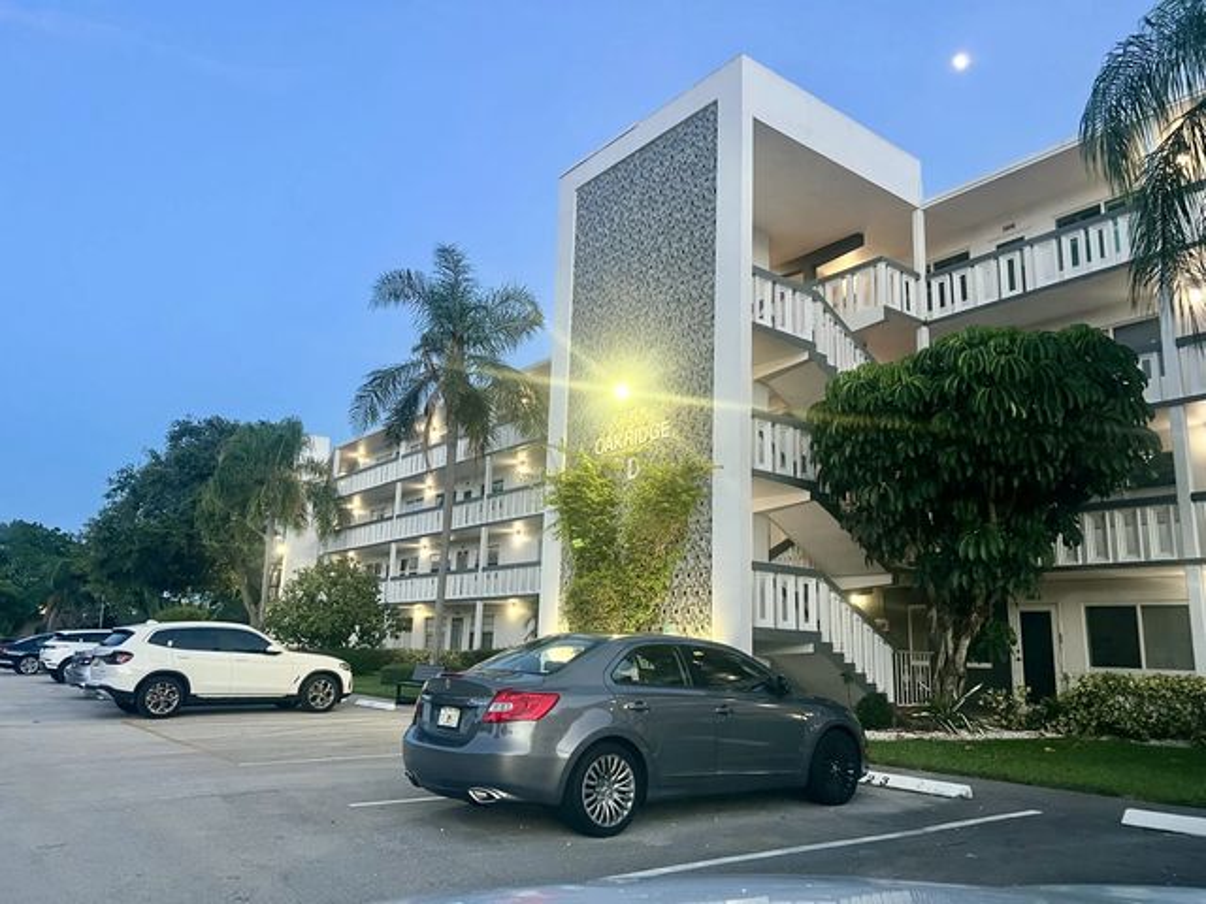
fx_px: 906
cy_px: 452
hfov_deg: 67.3
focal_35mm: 26
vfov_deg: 53.1
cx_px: 603
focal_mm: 5.7
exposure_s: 1/60
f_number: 1.5
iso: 320
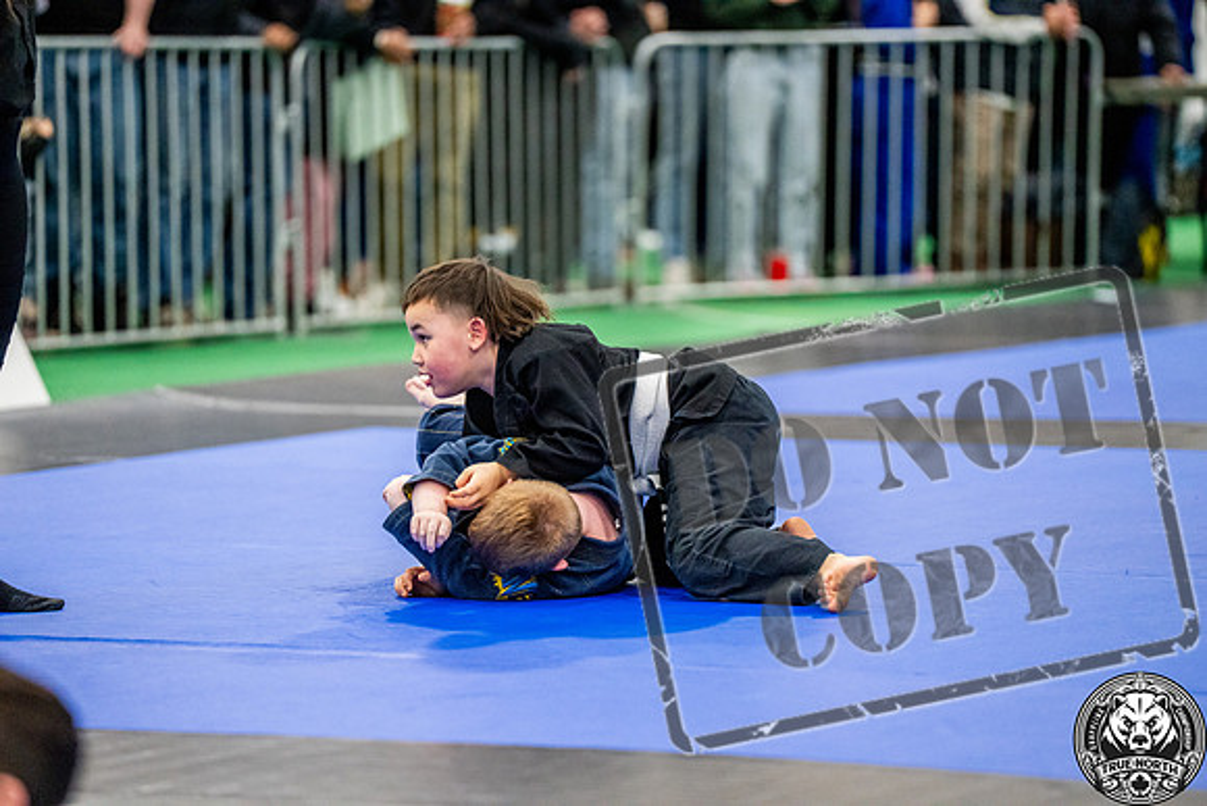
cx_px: 604
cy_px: 403
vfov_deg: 6.9
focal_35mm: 200
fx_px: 6707
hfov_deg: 10.3
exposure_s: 1/500
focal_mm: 200
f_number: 2.8
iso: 6400
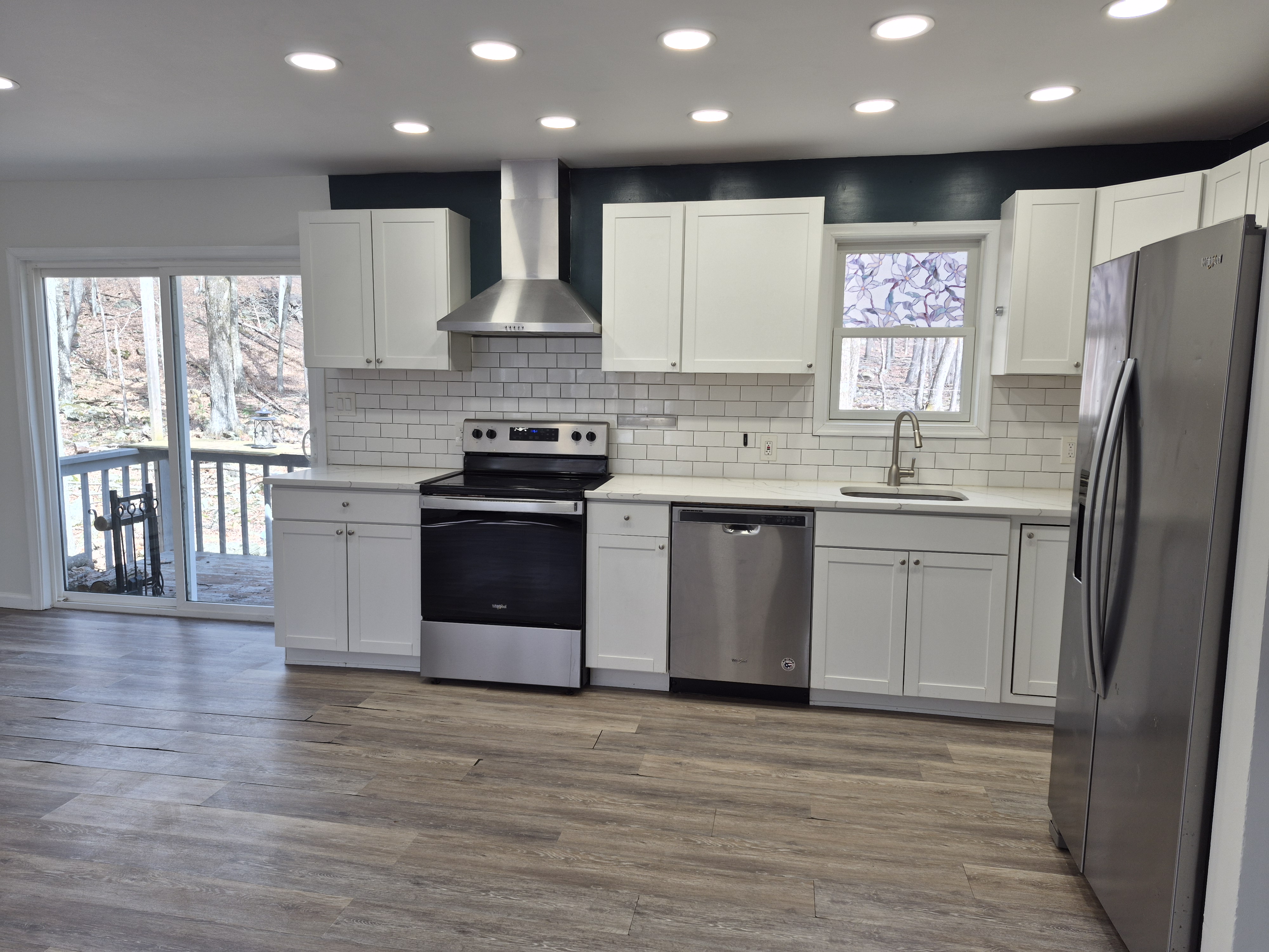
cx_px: 634
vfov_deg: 58.9
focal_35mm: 23
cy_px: 476
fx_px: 843
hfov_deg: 73.9
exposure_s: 1/120
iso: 32
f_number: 1.8
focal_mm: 5.4
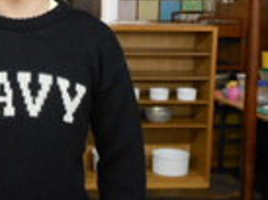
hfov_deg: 19.3
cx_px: 20
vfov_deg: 14.7
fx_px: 772
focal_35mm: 100
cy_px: 103
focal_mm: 6.9
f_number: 4.3
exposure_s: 1/30
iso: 400
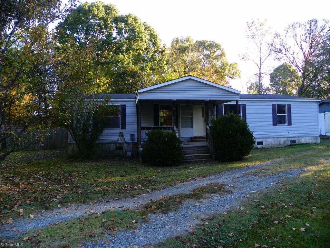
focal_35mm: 26
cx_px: 165
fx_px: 248
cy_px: 124
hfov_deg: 67.3
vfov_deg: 53.1
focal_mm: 4.6
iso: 64
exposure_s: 1/125
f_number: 2.8
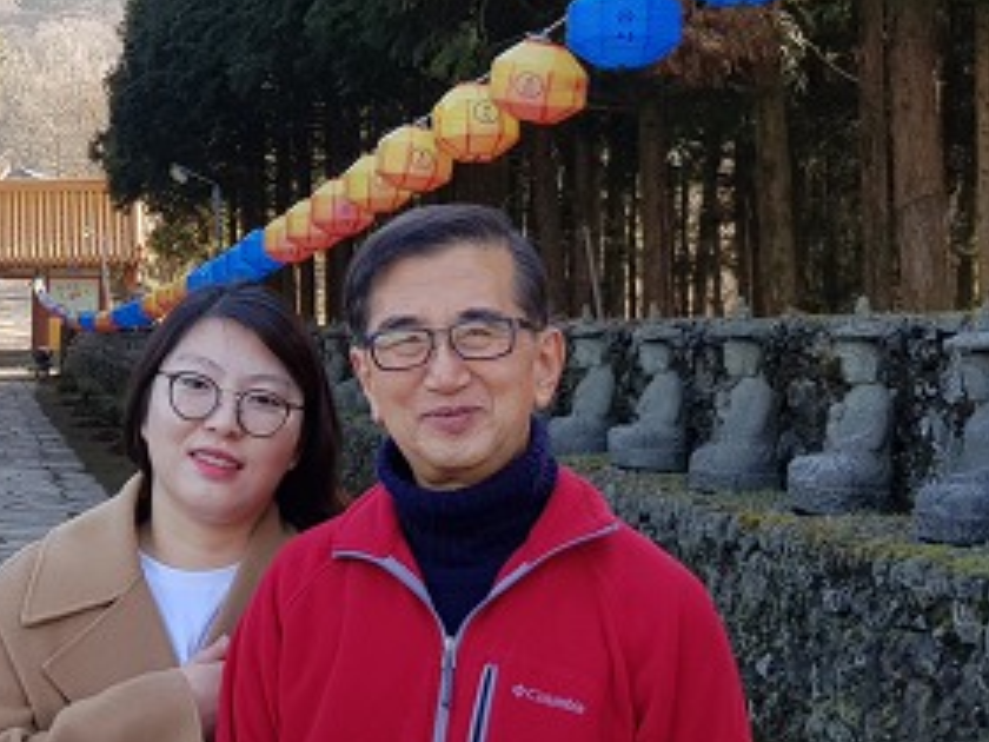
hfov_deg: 25.7
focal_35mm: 71
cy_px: 214
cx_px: -60
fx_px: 2029
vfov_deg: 20.6
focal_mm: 4.3
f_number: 1.7
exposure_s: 1/328
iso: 40
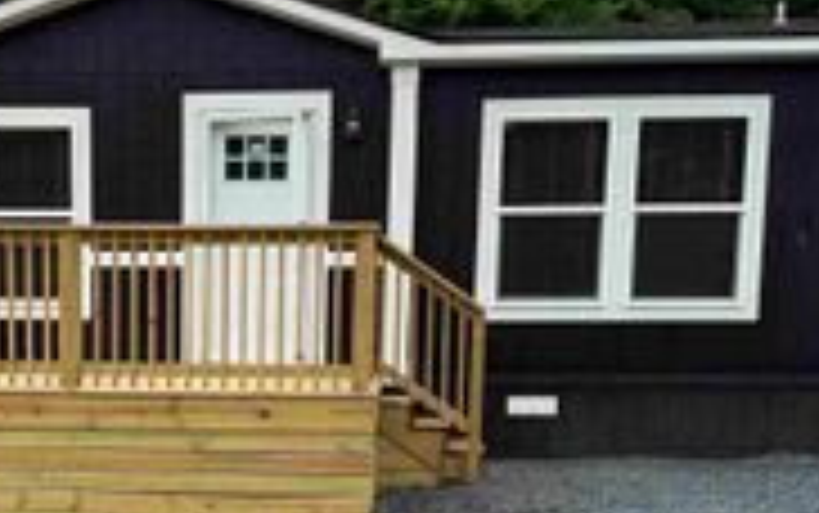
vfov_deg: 18.0
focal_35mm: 70
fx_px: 1563
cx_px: 194
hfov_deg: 28.9
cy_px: 556
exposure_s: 1/3279
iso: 100
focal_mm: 6.76
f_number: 1.78
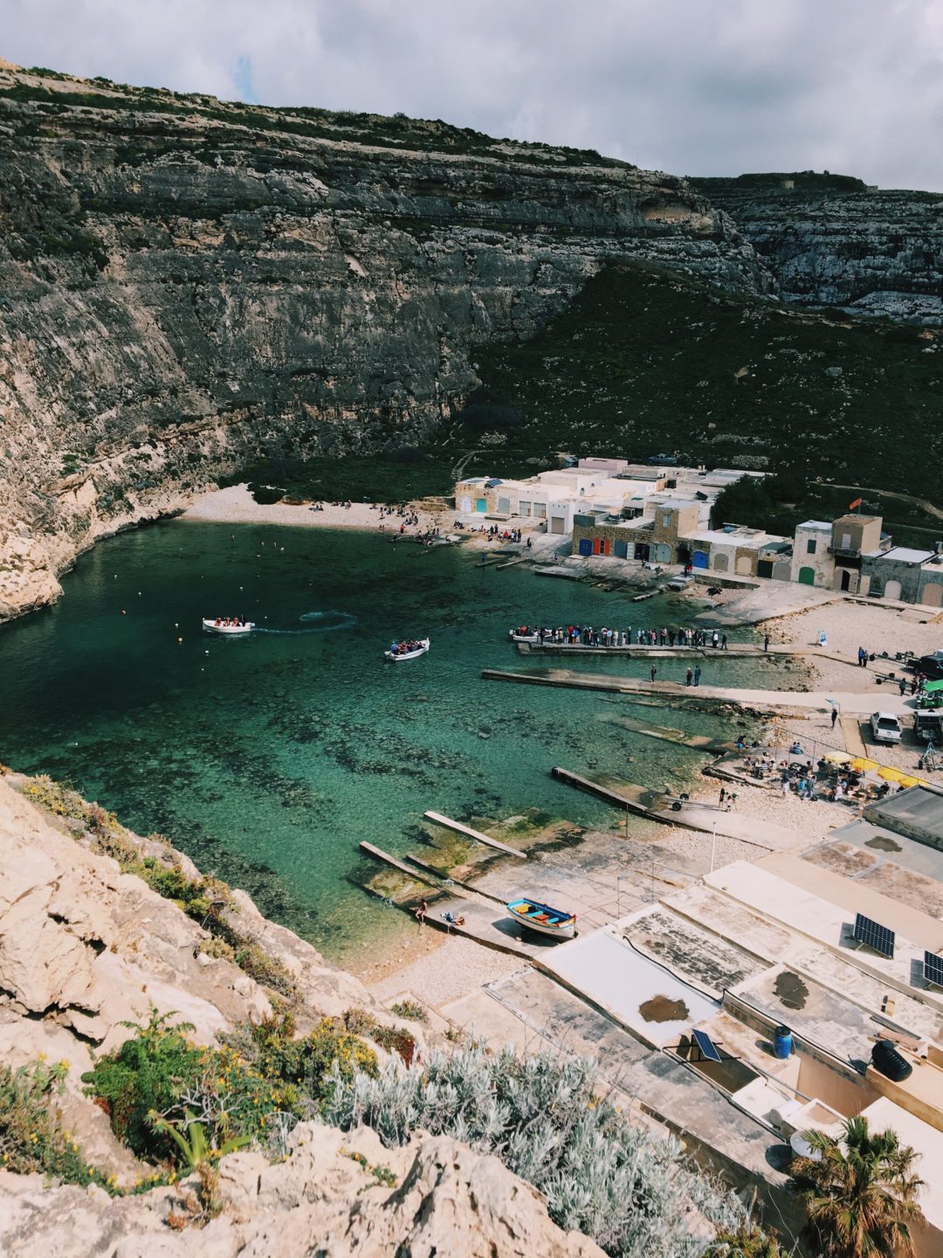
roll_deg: -0.9
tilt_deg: -14.9
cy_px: 629
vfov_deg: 61.7
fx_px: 1053
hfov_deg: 48.2
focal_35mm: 29
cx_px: 472
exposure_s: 1/2653
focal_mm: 4.15
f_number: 2.2
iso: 25
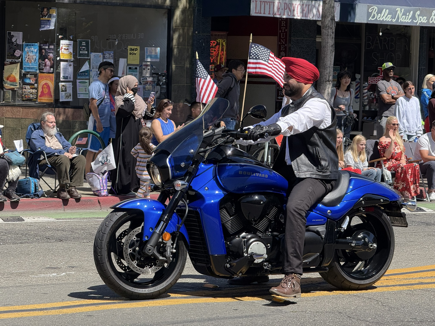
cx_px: 218
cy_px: 163
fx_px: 1508
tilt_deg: -3.0
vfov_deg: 12.3
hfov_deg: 16.4
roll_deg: -2.9
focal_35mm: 120
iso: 64
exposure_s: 1/601
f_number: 2.8
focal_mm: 15.66
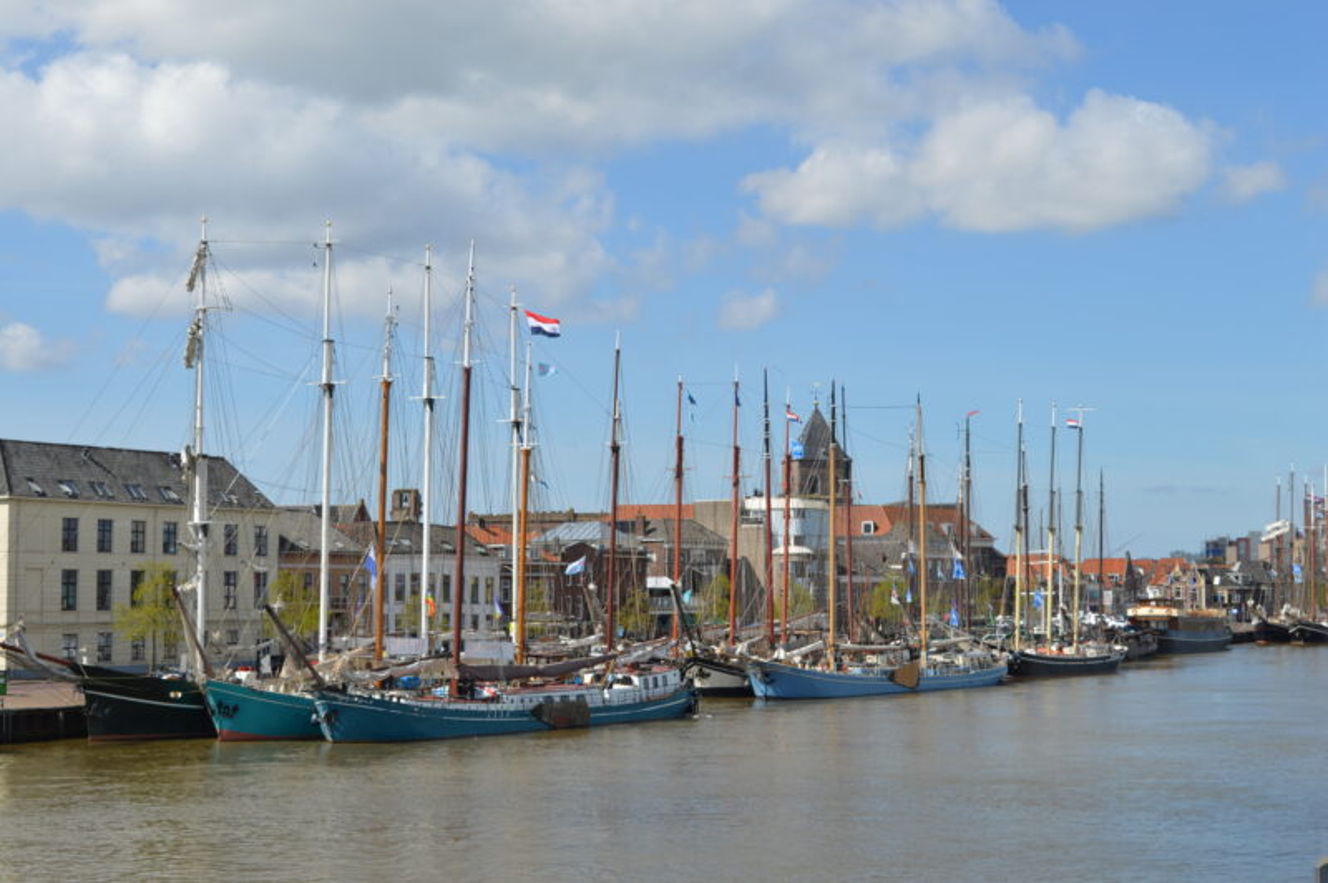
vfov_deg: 22.6
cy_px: 442
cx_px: 664
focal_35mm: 60
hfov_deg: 33.4
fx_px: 2211
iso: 100
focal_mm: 40
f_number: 9
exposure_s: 1/320
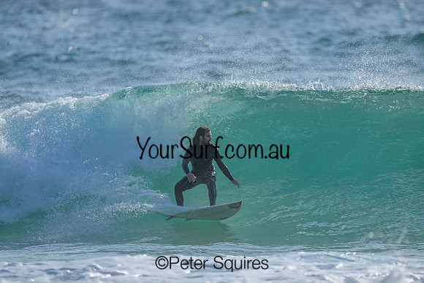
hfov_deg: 2.6
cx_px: 212
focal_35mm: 800
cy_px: 142
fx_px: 9424
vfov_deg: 1.7
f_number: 6.3
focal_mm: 800
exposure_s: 1/2000
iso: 220
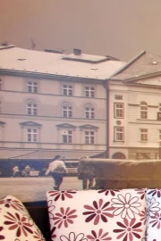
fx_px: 369
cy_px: 171
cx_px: 406
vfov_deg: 35.7
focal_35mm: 55
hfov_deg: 14.1
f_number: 8
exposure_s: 5
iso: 100
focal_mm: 10
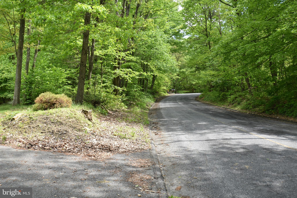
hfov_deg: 53.1
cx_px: 148
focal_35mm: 36
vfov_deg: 36.9
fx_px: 297
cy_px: 99
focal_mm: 24
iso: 200
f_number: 6.3
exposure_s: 1/200
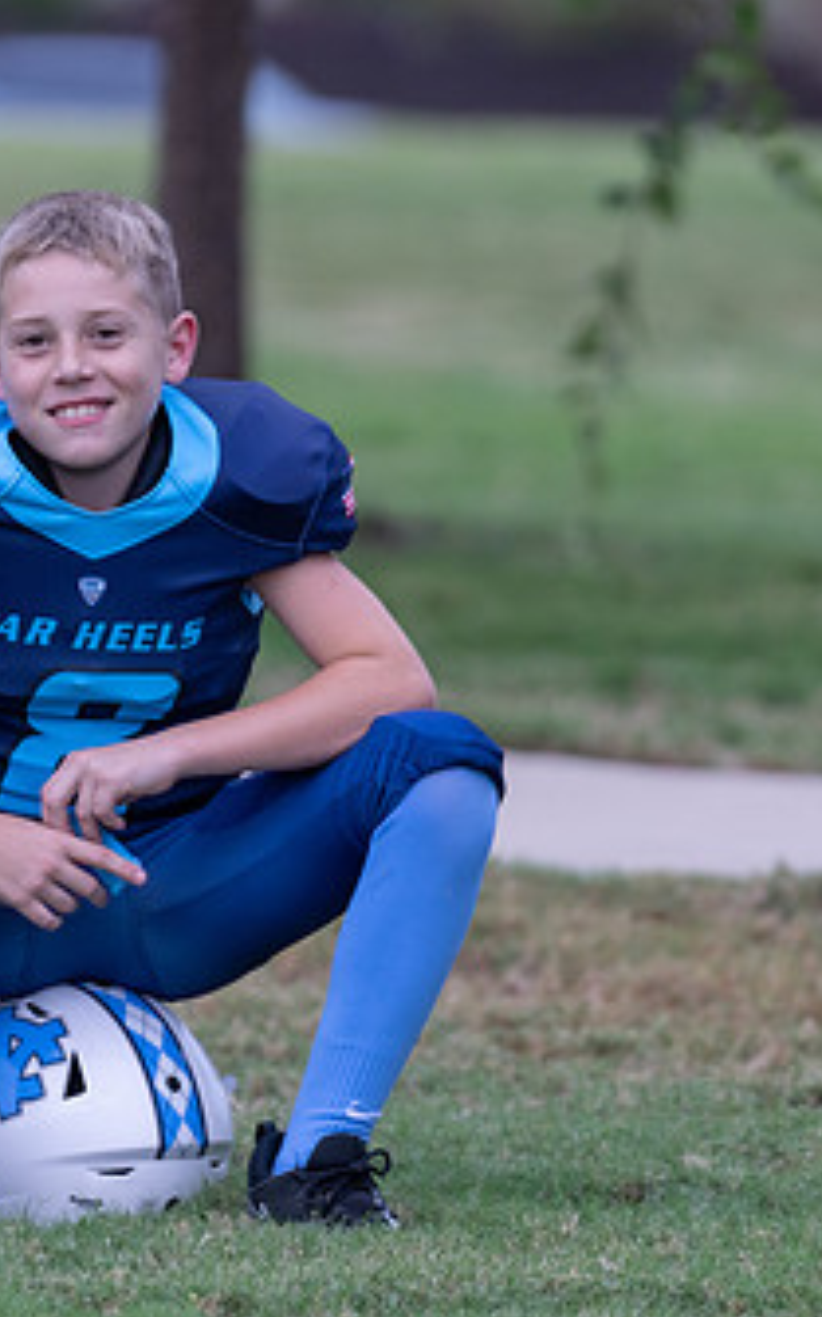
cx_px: 145
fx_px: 16114
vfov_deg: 4.7
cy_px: 622
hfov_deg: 2.9
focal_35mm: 449
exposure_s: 1/320
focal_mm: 200
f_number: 2.8
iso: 640
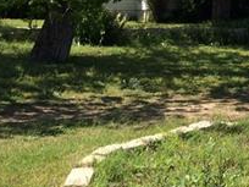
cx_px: 355
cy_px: -31
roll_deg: +0.1
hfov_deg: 19.3
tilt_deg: +2.4
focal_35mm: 91
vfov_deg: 15.7
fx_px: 655
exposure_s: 1/1208
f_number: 2.2
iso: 32
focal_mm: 4.15
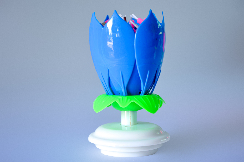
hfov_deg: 26.0
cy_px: 81
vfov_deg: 17.4
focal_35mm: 78
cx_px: 122
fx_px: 528
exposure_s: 1/30
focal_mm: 52
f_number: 5.6
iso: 220
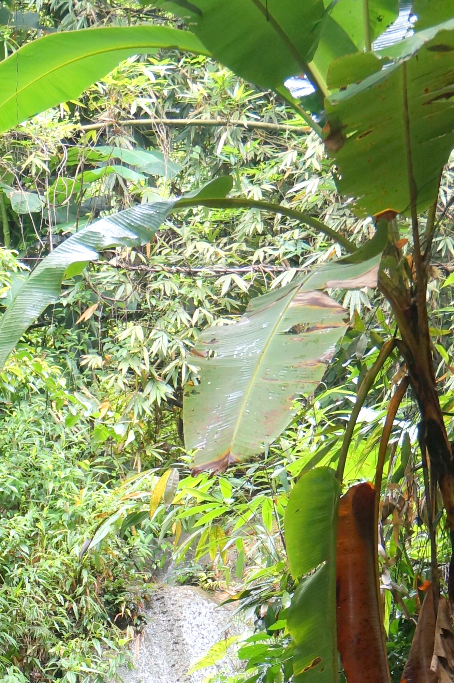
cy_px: 803
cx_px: -56
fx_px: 1953
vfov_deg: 18.8
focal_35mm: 103
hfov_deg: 13.0
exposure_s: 1/160
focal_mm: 28
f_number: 4.5
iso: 400
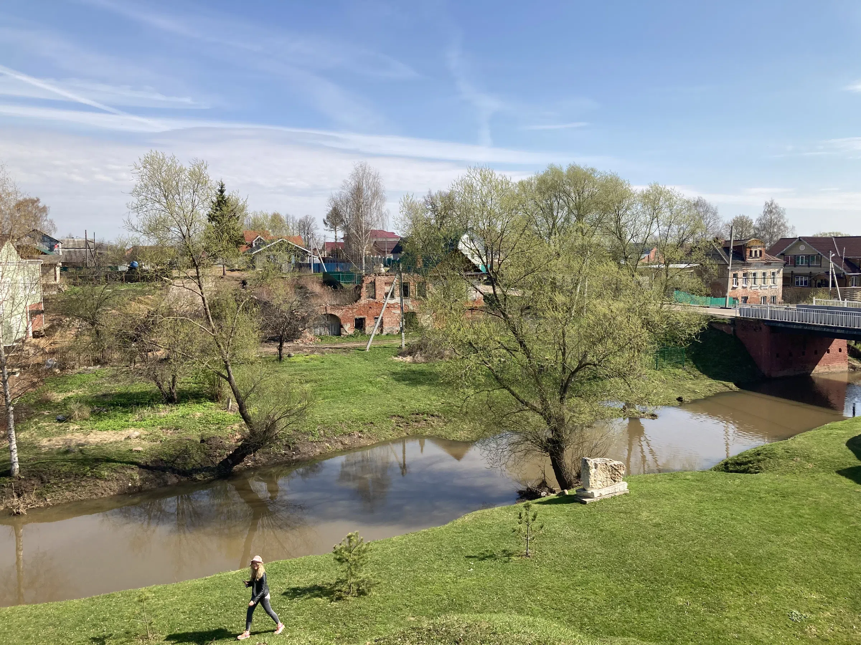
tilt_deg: -4.9
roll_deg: +0.9
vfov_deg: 49.7
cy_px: 322
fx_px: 696
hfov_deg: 63.4
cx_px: 430
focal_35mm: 28
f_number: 1.8
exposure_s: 1/1845
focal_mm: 3.99
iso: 20
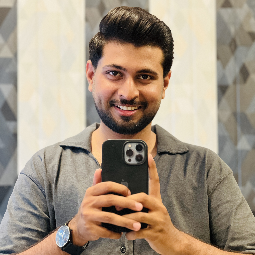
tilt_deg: +3.3
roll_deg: +0.0
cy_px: 119
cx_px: 127
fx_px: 758
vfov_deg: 19.1
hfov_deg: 19.1
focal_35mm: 91
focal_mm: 9
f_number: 2.8
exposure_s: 1/33
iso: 320
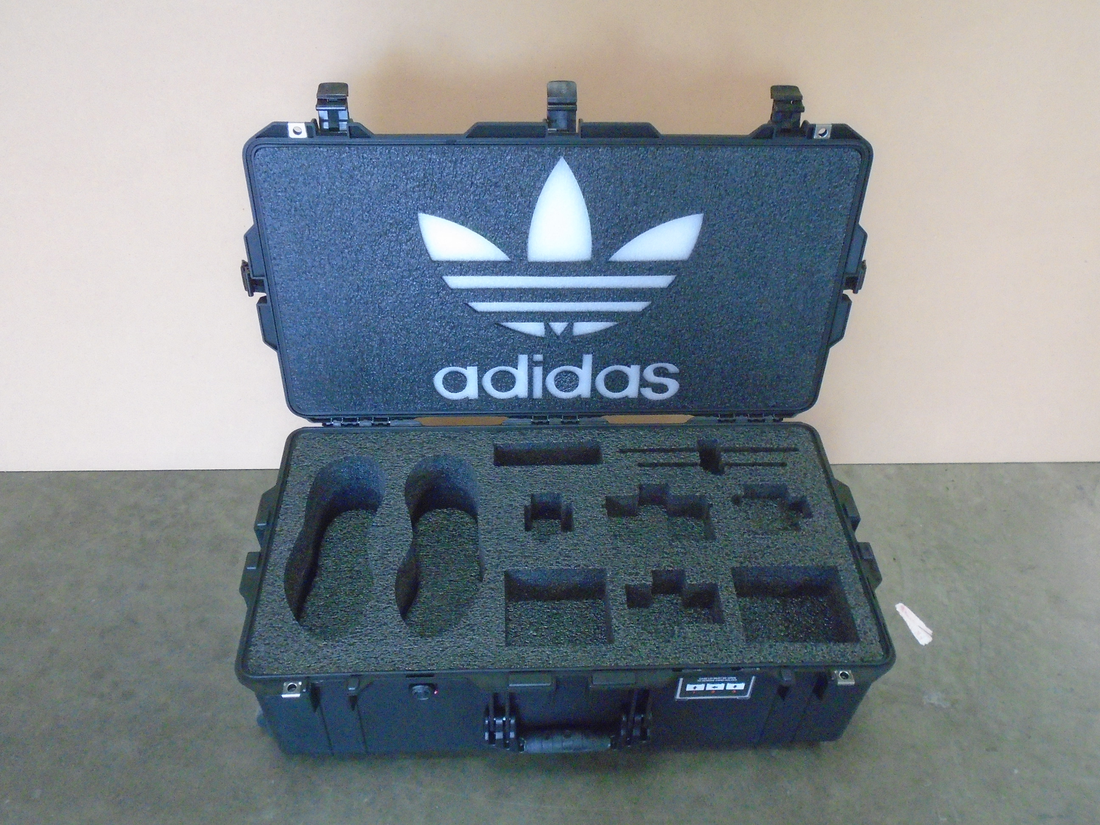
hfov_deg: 58.4
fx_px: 985
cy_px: 412
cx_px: 550
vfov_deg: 45.4
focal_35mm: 31
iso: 800
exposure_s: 1/40
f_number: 3.5
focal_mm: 5.5
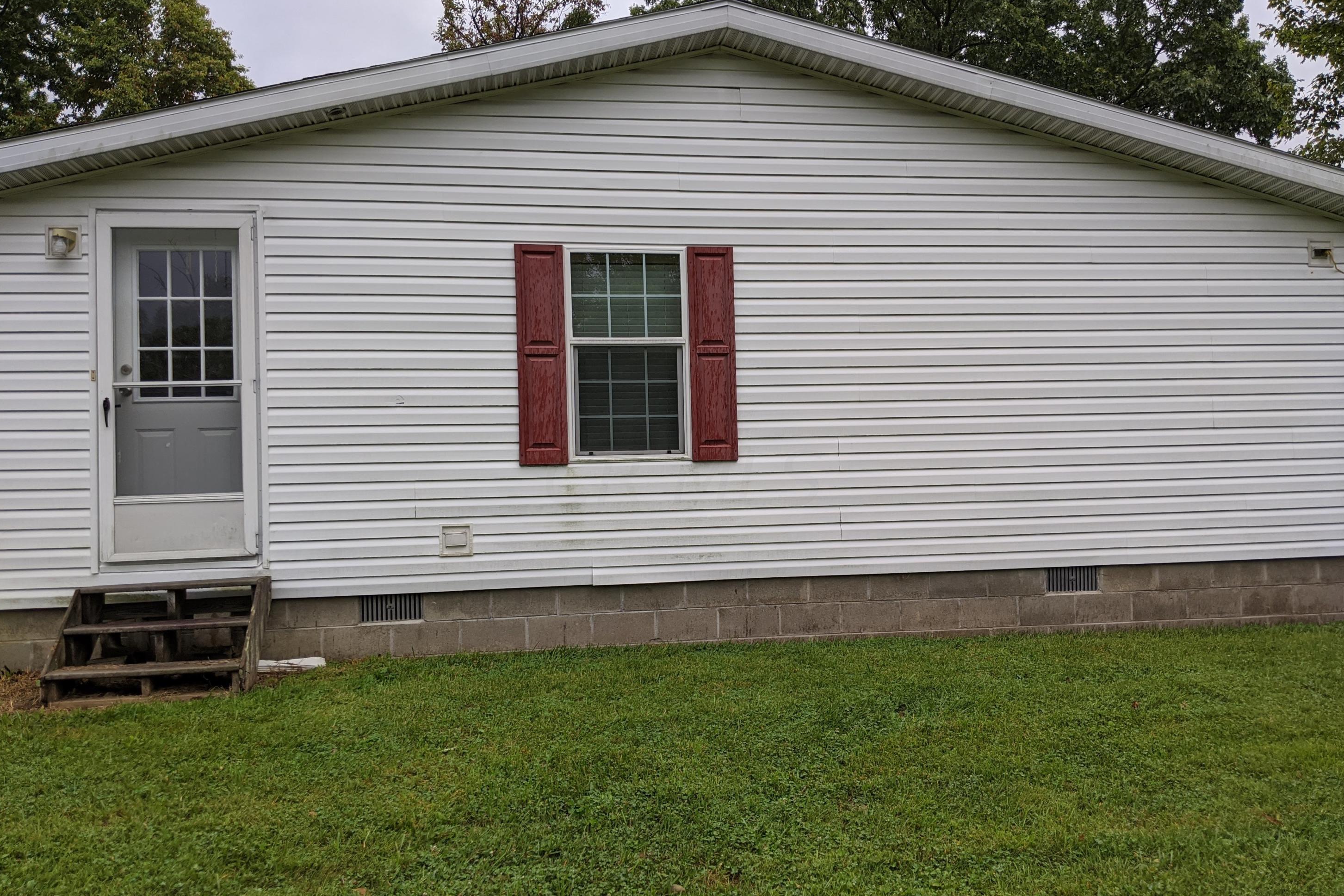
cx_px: 683
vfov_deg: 44.9
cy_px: 476
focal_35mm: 29
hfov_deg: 63.7
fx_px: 1083
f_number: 1.8
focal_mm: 4.44
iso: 55
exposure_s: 1/1174
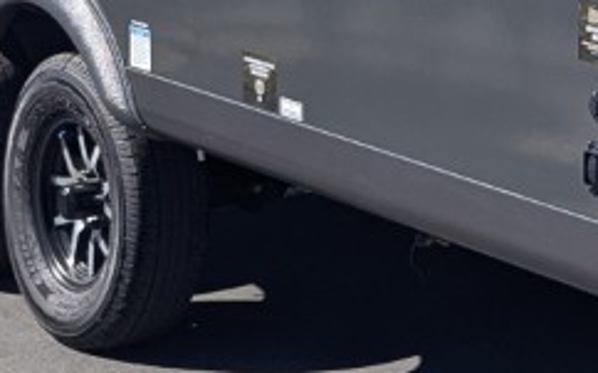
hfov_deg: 13.2
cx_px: 987
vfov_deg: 8.7
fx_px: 2395
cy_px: -225
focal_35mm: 147
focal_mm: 6.81
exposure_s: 1/1887
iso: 50
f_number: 1.85
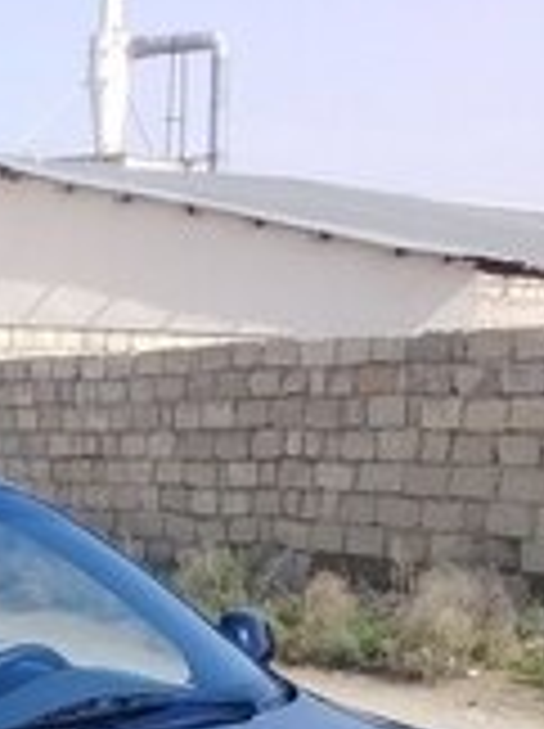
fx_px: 1996
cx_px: -99
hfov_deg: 15.0
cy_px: 1066
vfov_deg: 18.5
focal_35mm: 95
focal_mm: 3.3
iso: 50
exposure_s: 1/858
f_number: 2.2
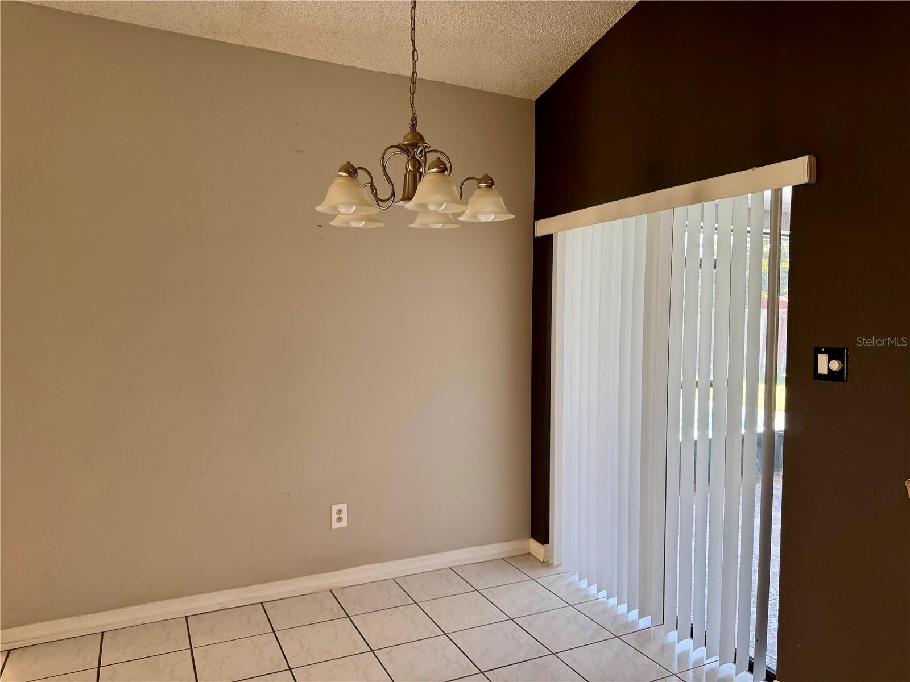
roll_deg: -0.7
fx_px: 631
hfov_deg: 71.6
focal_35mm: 24
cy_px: 341
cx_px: 455
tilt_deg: -3.4
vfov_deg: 56.8
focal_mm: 6.76
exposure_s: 1/60
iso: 125
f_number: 1.78
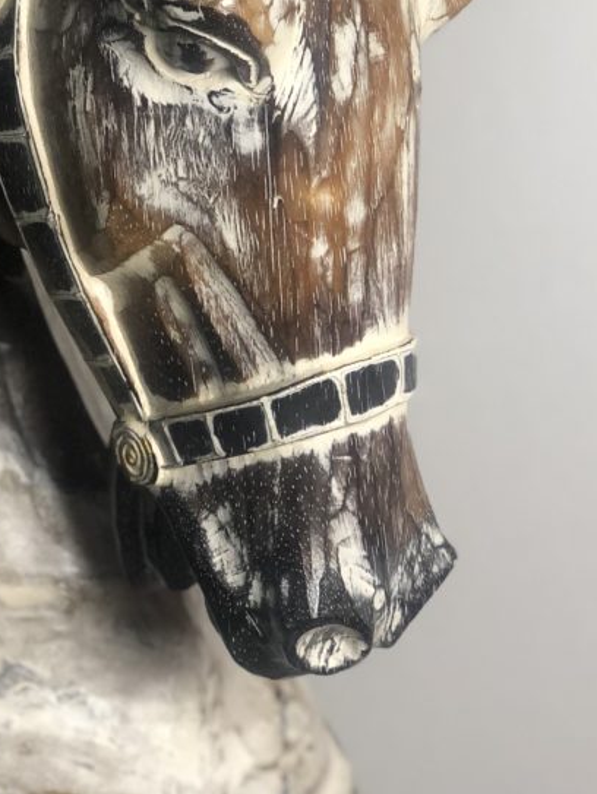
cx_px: 212
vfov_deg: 19.6
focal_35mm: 98
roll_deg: +4.7
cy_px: 58
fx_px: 2251
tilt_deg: -11.5
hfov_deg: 15.1
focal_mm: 6
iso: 100
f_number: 2.4
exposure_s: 1/50
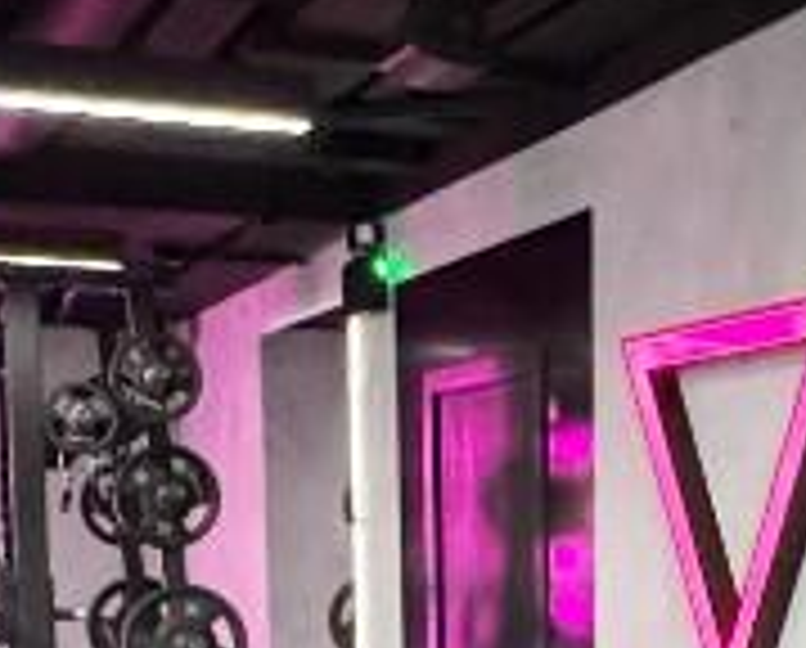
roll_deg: +0.9
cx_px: 657
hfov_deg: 24.0
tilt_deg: -5.9
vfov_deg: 18.7
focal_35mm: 78
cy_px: 765
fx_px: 1865
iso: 800
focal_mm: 2.22
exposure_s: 1/60
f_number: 2.2
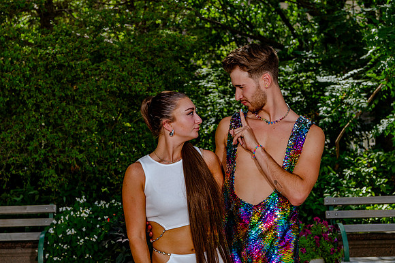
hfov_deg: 30.2
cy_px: 122
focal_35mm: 67
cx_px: 193
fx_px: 731
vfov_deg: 20.4
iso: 200
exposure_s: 1/320
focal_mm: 62
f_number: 7.1
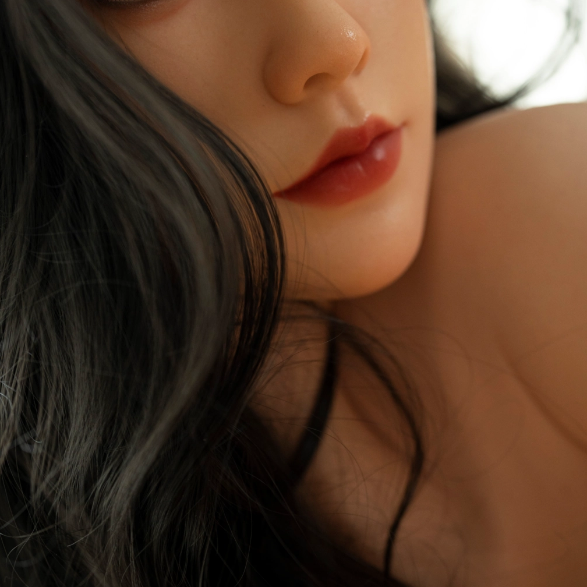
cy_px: 207
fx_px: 1496
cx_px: 304
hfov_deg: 22.2
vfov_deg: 22.1
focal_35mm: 78
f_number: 2.8
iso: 400
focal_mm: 50
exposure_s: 1/80
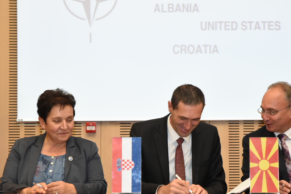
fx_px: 833
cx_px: 190
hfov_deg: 19.8
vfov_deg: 13.3
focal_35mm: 103
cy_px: 131
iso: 3200
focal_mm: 70
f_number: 7.1
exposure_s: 1/80
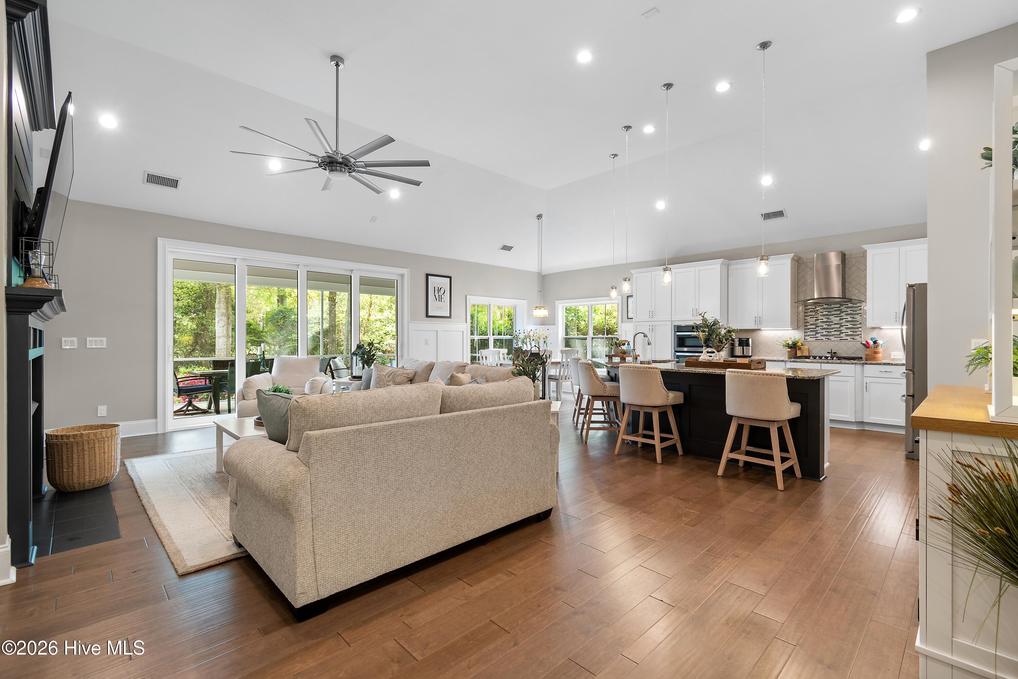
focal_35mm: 15
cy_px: 340
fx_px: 424
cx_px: 509
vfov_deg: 77.3
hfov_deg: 100.4
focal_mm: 10
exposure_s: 1/2
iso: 100
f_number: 8
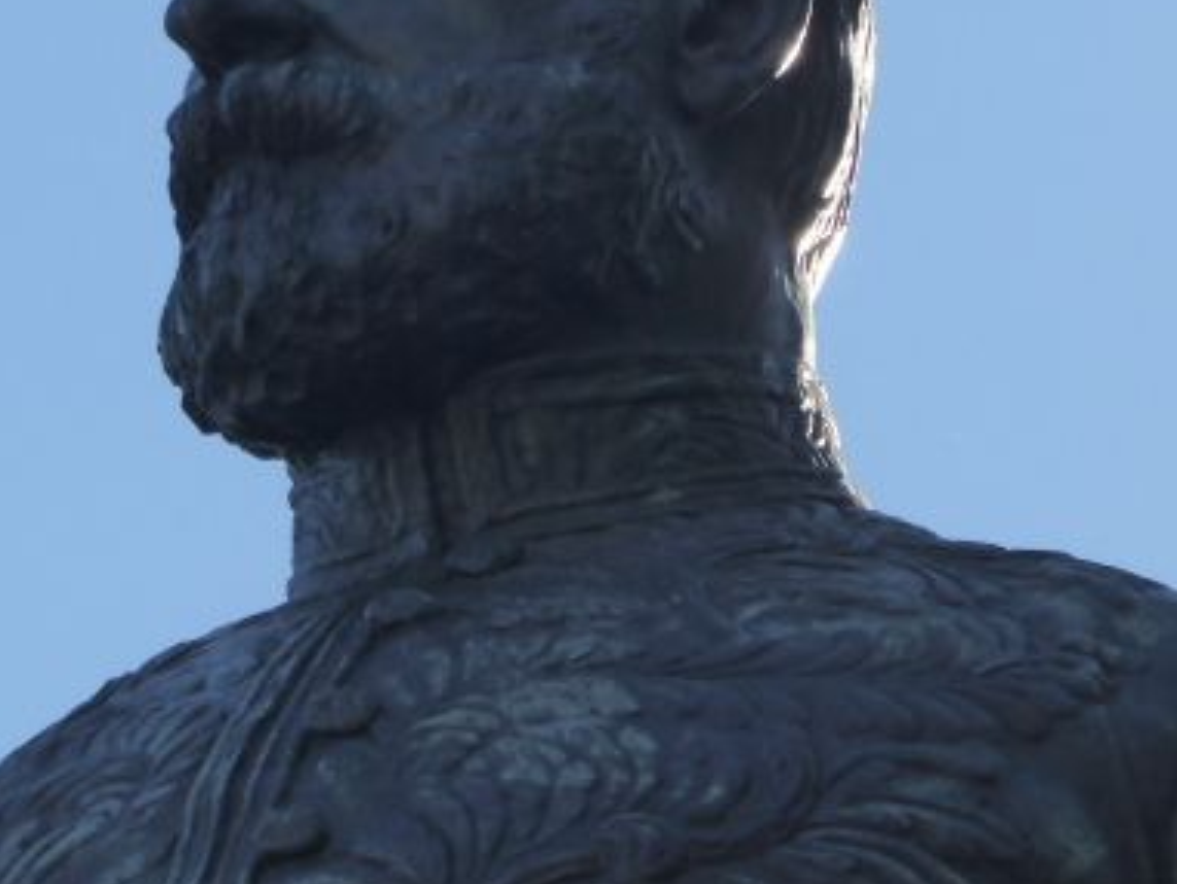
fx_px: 23639
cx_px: 392
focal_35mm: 695
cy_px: 161
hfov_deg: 2.9
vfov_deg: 2.1
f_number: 6
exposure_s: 1/250
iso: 160
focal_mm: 66.8
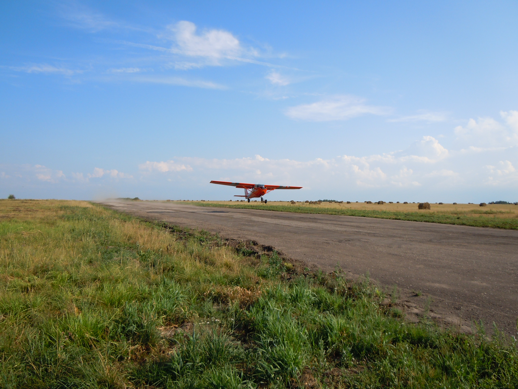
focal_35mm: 30
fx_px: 449
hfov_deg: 60.0
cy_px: 194
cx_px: 259
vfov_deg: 46.8
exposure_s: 1/250
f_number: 7
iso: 100
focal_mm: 5.4
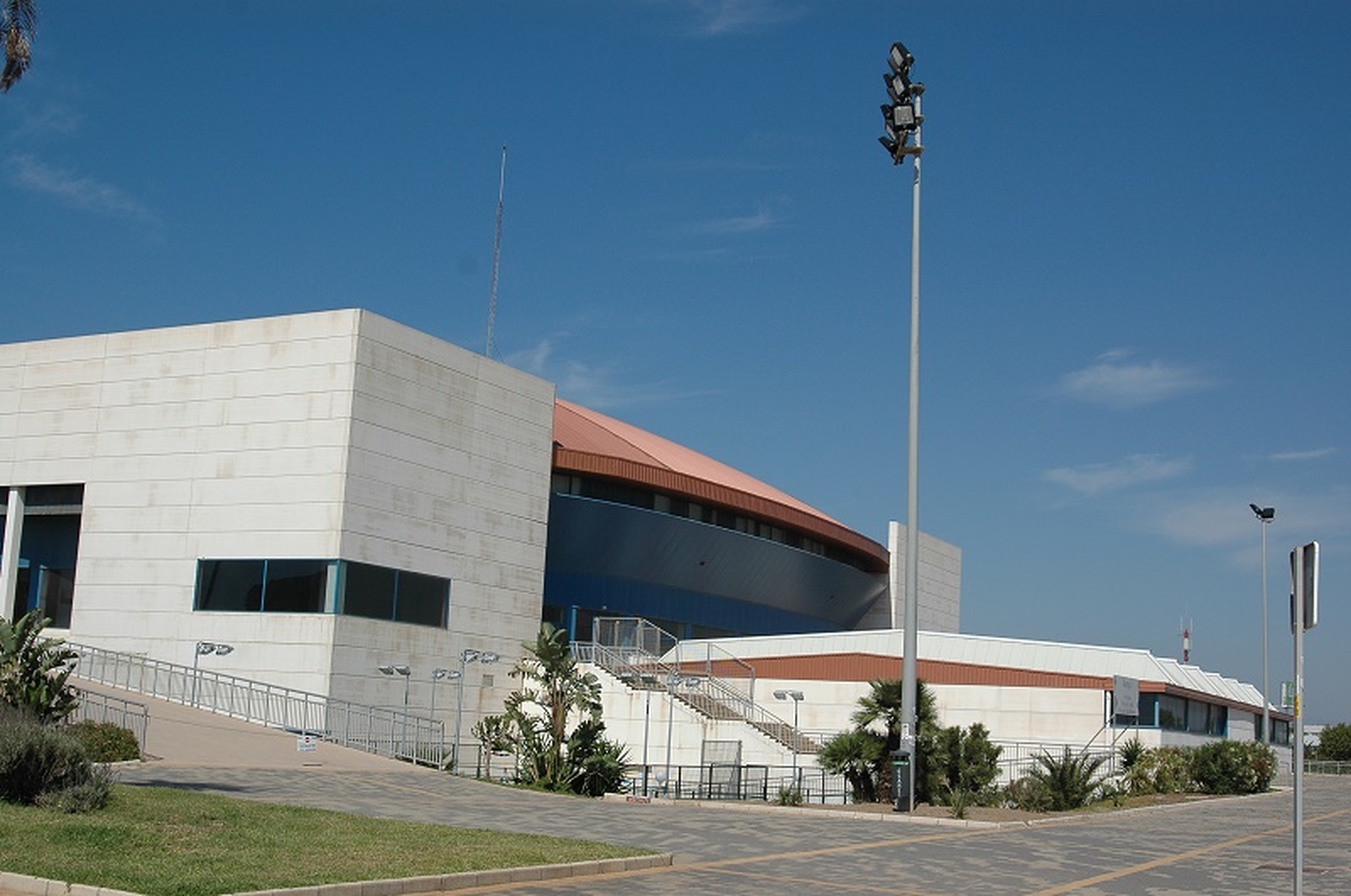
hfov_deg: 46.5
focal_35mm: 42
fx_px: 1574
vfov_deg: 31.8
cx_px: 676
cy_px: 448
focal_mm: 28
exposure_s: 1/2000
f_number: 5.6
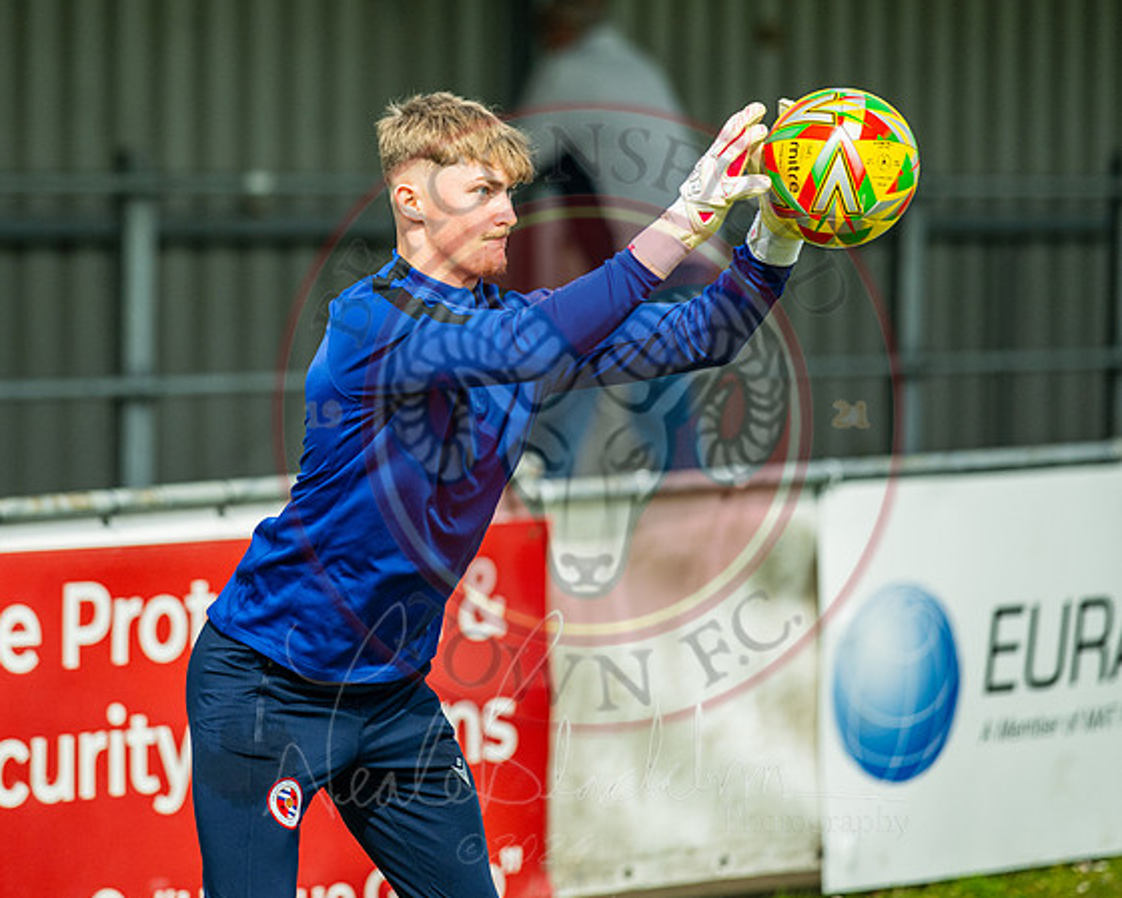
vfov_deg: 7.0
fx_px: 7306
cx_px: 438
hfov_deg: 8.8
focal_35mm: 220
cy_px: 272
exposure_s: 1/10000
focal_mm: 135
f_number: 1.8
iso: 400
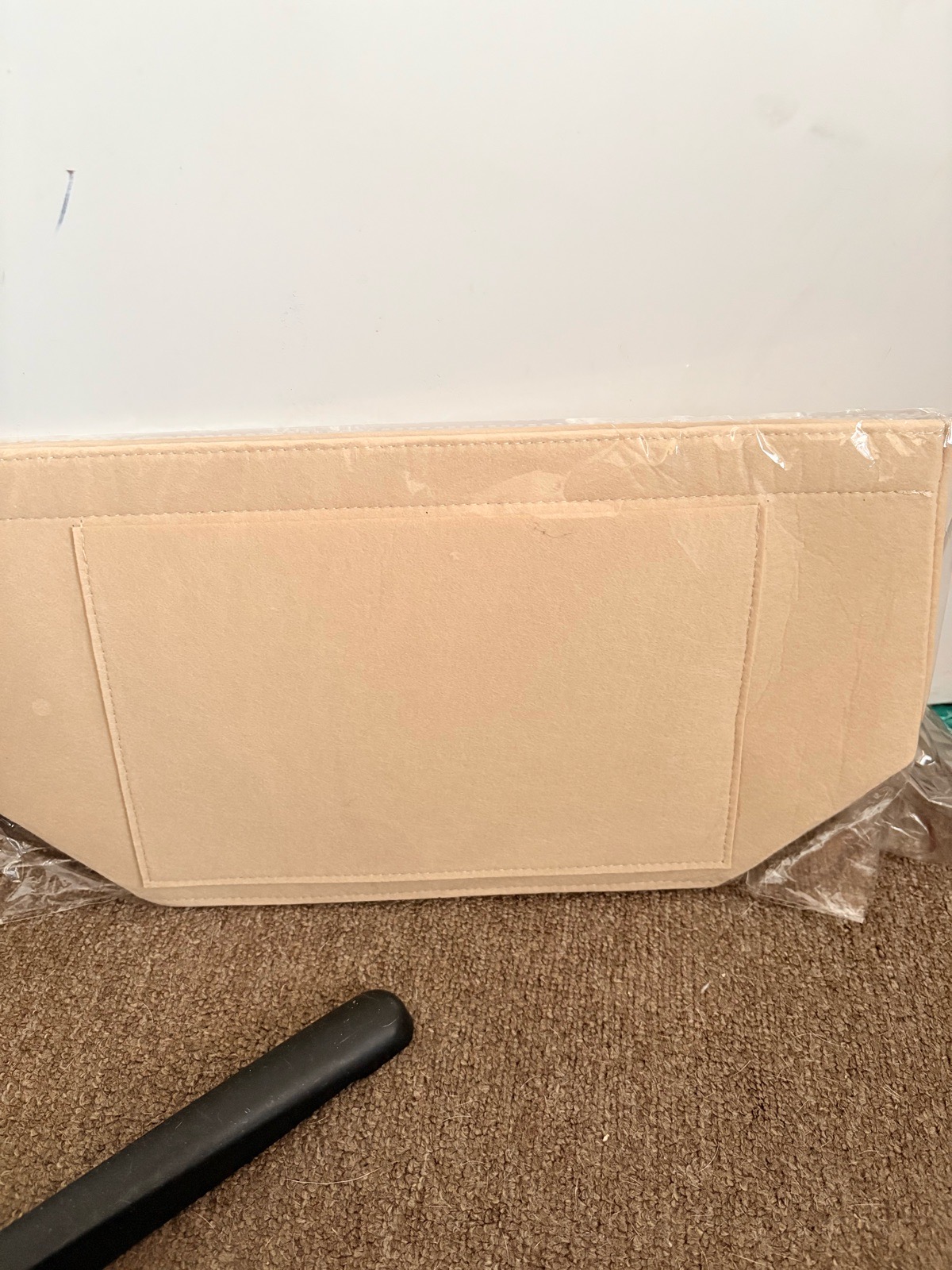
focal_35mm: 26
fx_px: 953
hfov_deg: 53.1
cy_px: 635
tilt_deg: -37.9
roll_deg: +0.0
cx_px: 476
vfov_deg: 67.3
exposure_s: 1/40
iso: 500
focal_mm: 5.96
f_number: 1.6
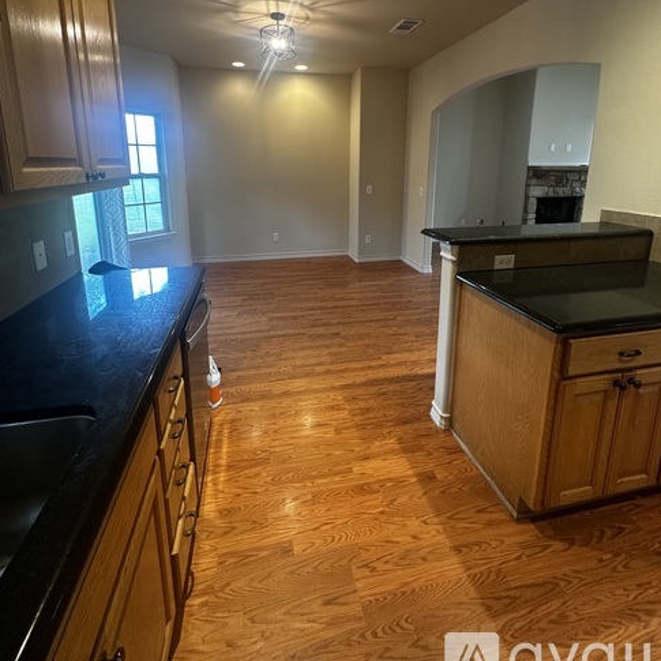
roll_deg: -0.5
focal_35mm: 17
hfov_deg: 84.0
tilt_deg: -8.3
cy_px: 232
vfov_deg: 81.7
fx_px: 367
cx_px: 324
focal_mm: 2.22
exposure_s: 1/60
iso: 160
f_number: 2.2
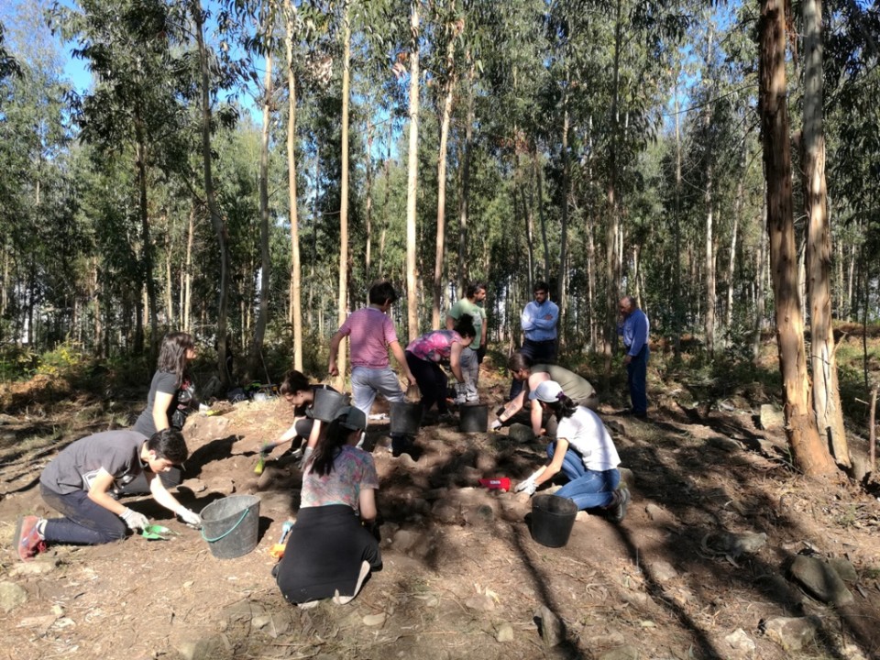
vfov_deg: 51.4
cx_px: 440
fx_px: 686
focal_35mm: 27
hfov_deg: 65.3
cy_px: 330
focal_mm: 4.04
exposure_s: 1/376
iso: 50
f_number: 2
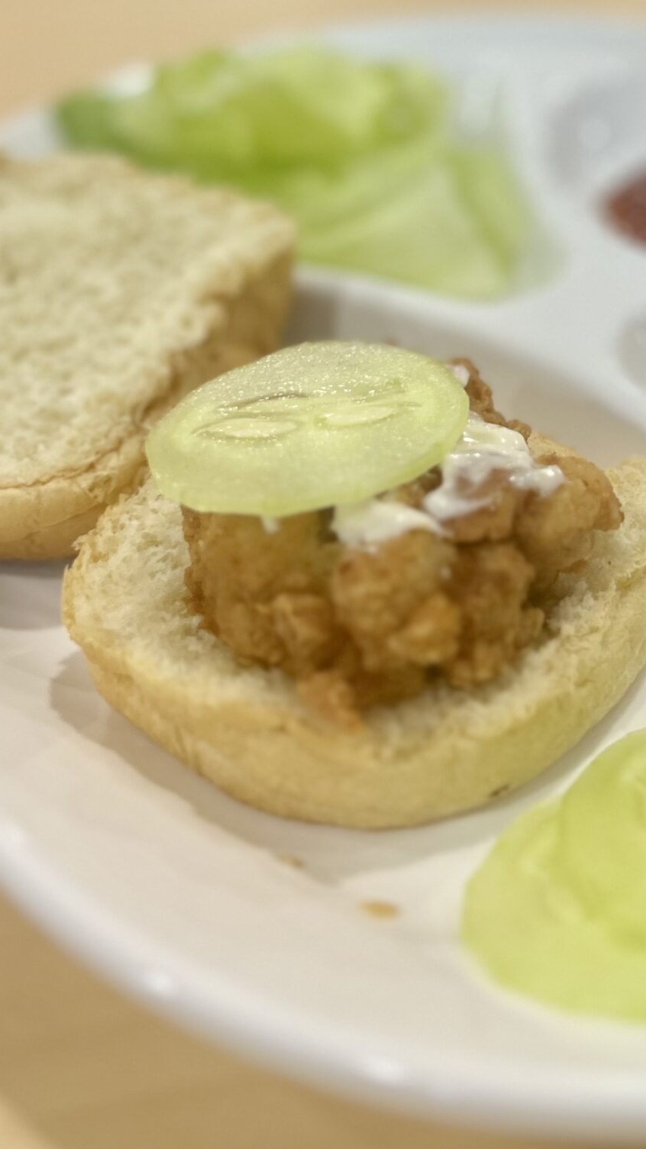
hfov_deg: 24.1
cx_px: 598
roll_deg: +1.9
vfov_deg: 40.7
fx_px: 1462
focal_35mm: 48
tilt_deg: -29.2
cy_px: 195
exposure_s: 1/100
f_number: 1.5
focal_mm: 5.7
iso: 125
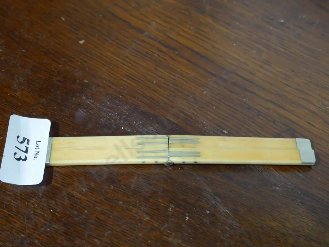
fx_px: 475
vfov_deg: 29.1
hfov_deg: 38.2
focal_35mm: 50
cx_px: 164
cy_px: 124
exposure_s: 1/60
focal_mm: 25
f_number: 5.6
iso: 1600
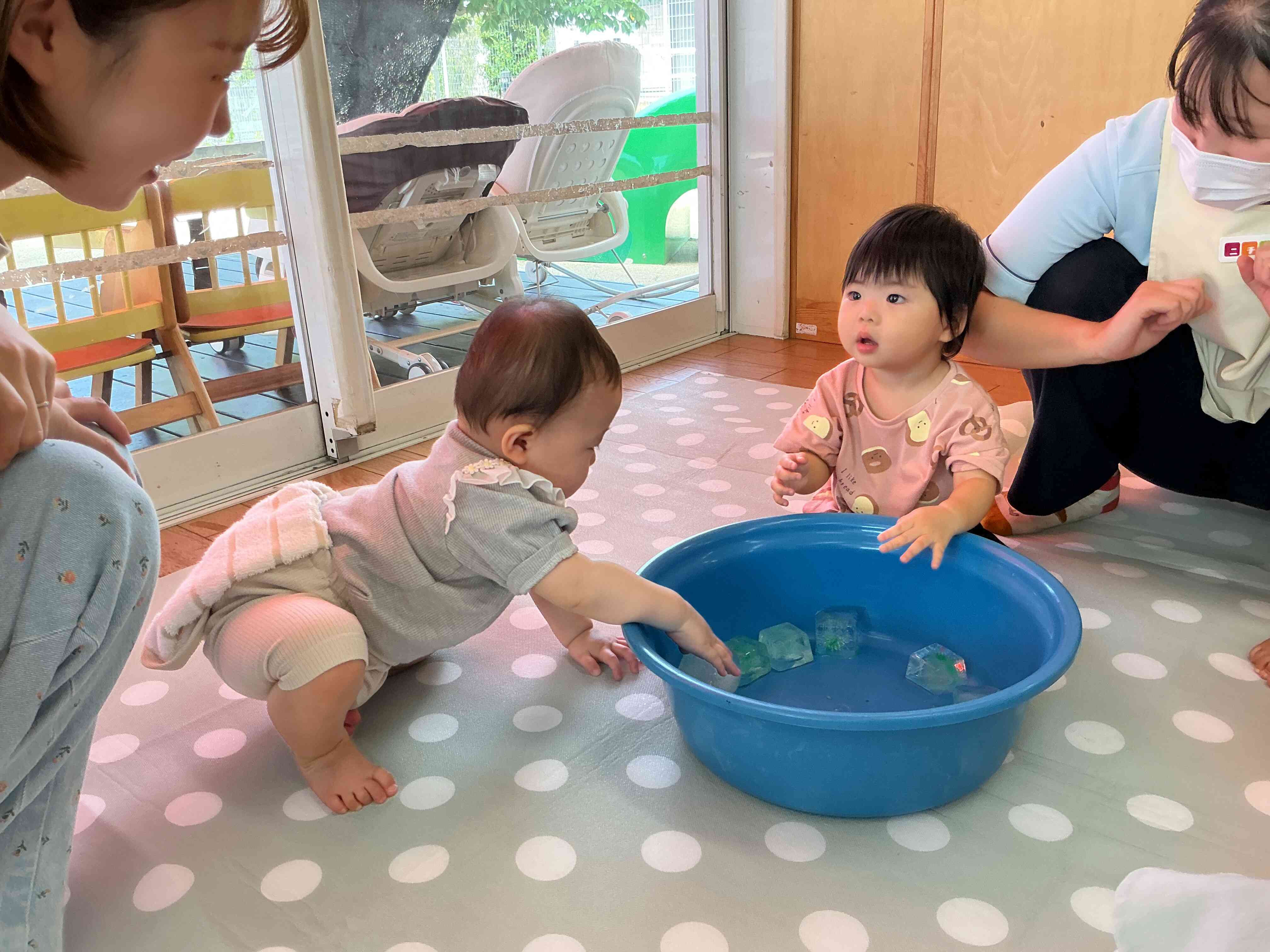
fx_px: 1064
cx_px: 635
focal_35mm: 29
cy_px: 476
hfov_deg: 61.7
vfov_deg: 48.2
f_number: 1.8
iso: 64
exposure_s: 1/120
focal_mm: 3
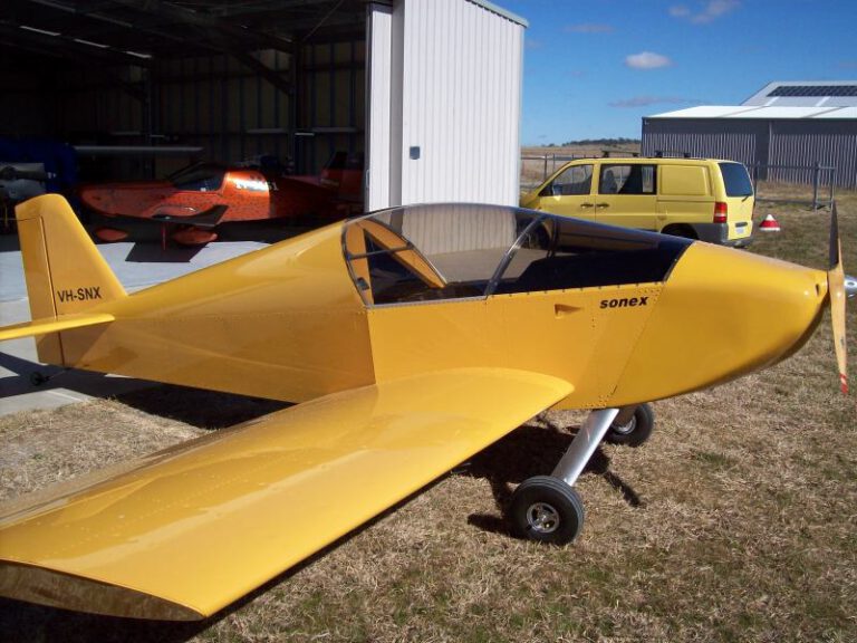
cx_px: 428
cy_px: 322
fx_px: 891
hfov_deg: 51.4
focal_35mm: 36
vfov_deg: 39.7
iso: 80
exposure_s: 1/781
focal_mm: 6
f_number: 4.8
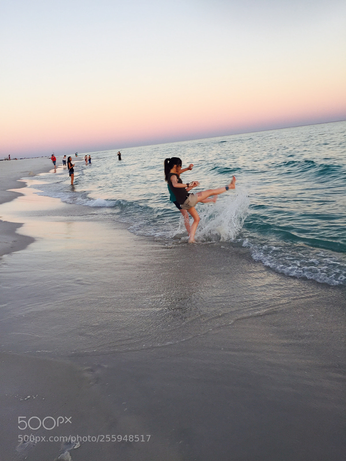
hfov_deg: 48.2
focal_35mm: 29
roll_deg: +7.8
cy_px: 230
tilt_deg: -12.8
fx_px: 386
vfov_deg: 61.7
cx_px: 173
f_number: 2.2
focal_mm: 4.15
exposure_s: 1/124
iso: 32
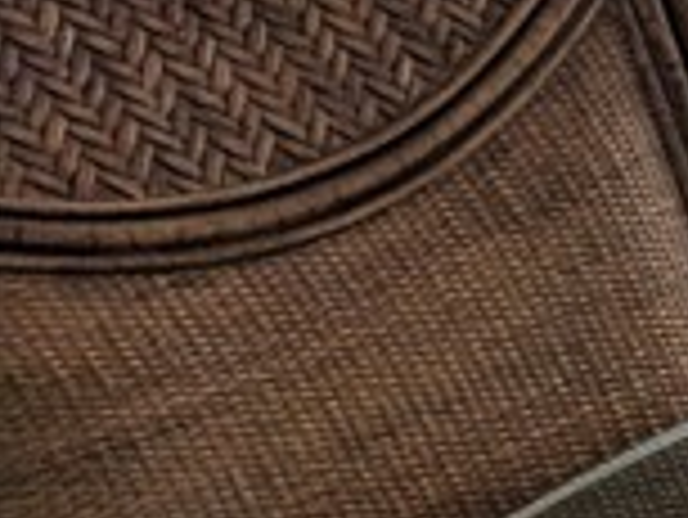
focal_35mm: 174
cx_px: 2293
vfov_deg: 8.4
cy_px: 635
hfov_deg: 8.6
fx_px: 3461
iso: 296
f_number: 2
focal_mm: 4.67
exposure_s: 1/60
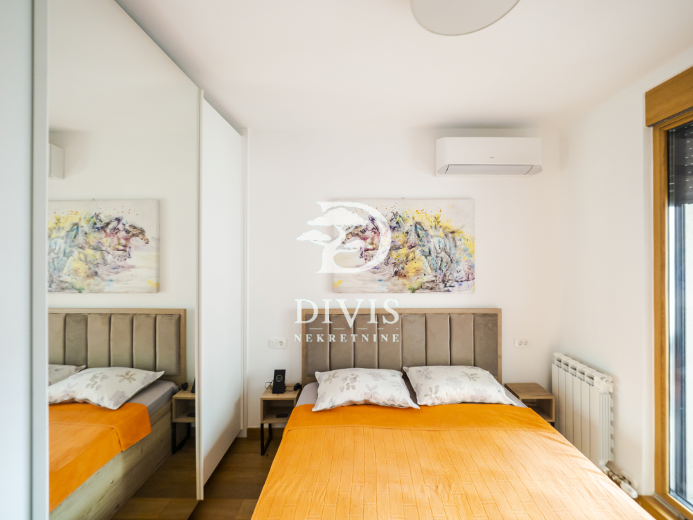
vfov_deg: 85.7
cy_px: 260
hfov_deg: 102.1
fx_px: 280
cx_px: 346
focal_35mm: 14
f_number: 4
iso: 400
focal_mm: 7
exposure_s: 1/80
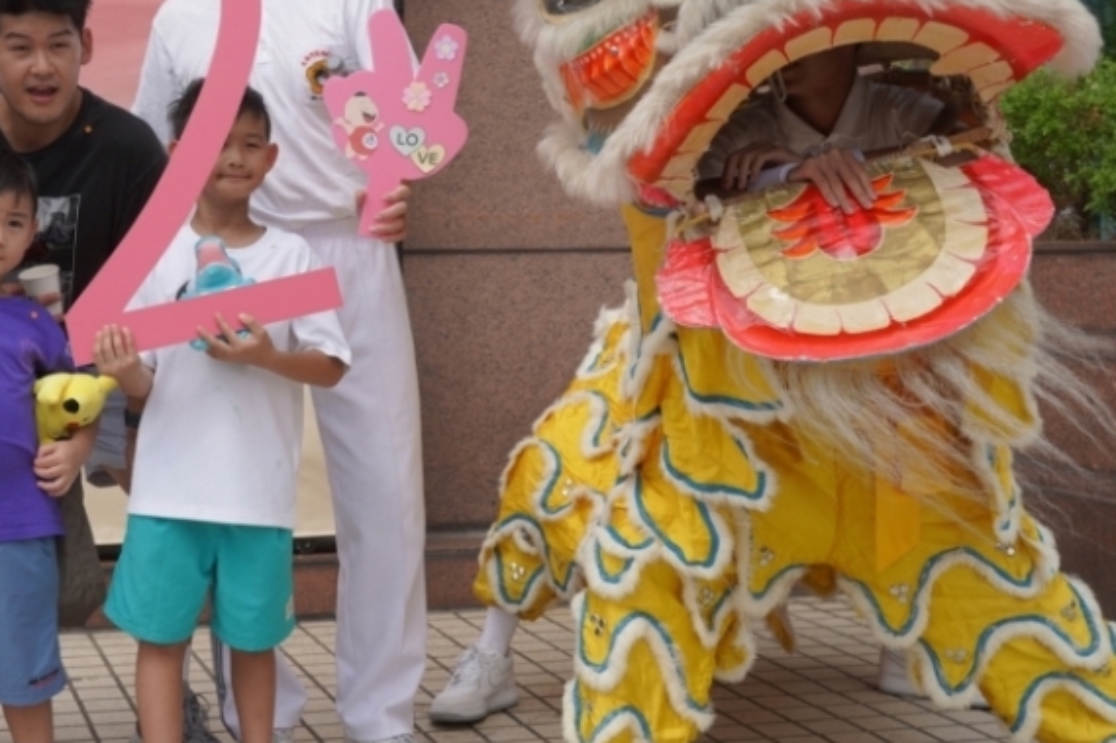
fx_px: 1952
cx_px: 265
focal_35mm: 63
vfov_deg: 21.4
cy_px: 213
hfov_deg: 31.3
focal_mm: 35
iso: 320
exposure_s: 1/1250
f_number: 5.6
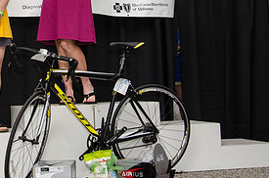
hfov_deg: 25.2
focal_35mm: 79
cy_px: 27
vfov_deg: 17.0
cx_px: 45
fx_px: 589
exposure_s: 1/80
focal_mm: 25
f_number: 5.6
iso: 800
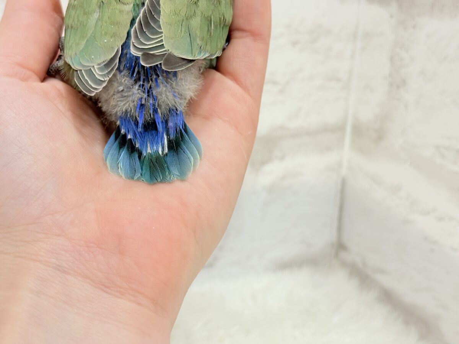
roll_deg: -0.9
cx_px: 230
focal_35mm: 52
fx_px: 690
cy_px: 172
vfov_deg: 28.0
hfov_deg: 36.8
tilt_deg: -20.9
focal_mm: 5.96
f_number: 1.6
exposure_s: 1/100
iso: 100
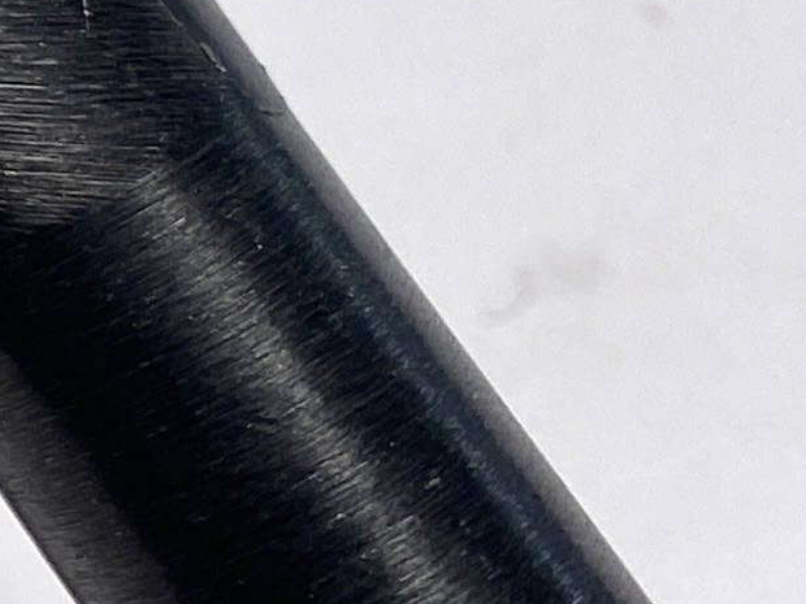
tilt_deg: -62.1
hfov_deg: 9.2
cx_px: -1663
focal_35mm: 169
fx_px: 3935
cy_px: -339
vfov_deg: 8.6
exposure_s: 1/268
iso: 32
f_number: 1.8
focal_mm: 4.25
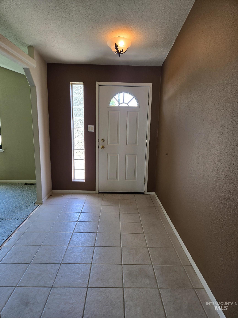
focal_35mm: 23
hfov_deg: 58.9
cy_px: 159
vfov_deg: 73.9
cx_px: 119
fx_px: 211
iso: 80
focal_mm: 5.4
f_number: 1.8
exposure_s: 1/120
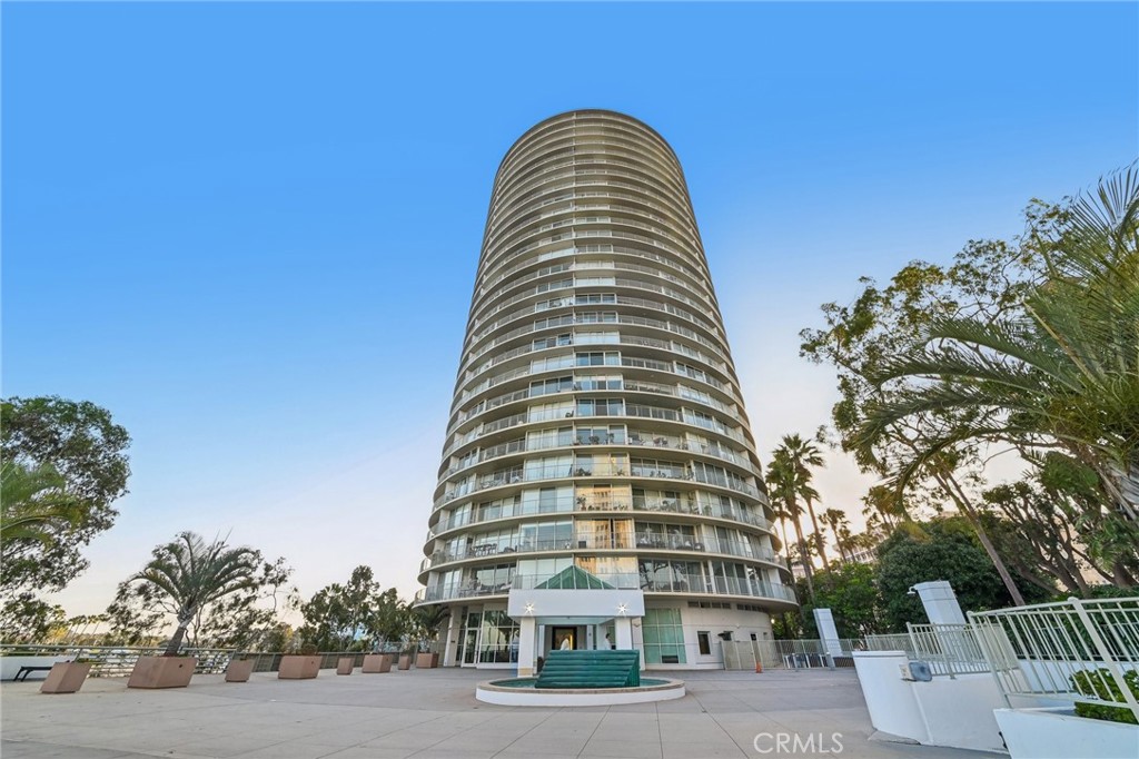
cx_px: 570
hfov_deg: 112.6
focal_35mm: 12
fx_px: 380
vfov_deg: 90.0
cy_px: 380
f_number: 18
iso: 250
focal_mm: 12
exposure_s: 1/13
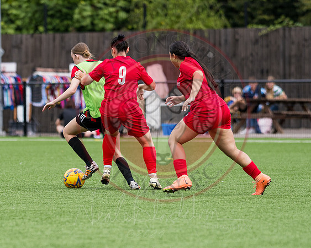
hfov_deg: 5.4
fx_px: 3269
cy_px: 232
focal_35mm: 355
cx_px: 101
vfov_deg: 4.4
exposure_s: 1/5000
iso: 200
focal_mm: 135
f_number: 2.1
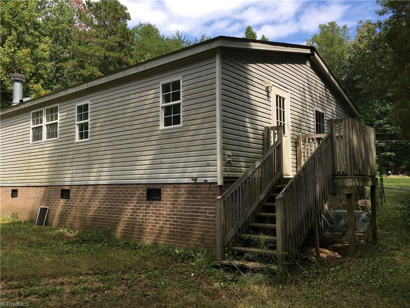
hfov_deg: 61.7
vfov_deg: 48.2
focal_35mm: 29
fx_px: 343
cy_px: 154
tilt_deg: +6.3
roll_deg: +0.3
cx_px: 205
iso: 25
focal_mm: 4.15
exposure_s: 1/836
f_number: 2.2
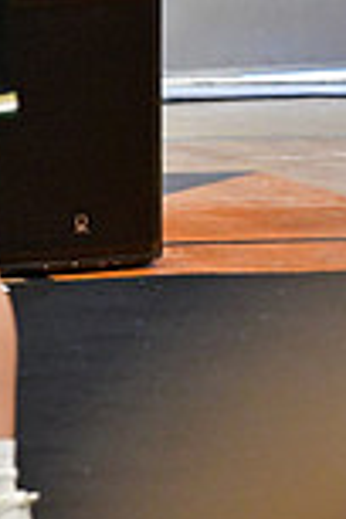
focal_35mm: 1083
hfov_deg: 1.3
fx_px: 15612
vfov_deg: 1.9
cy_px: -25
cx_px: 929
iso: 5000
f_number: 3.5
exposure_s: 1/500
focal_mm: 190
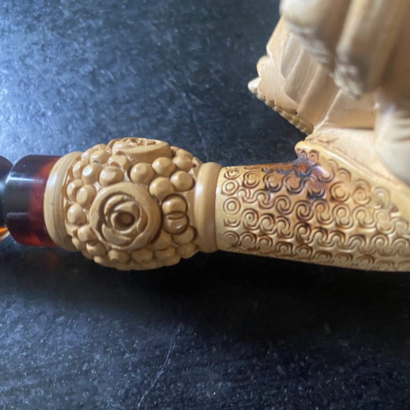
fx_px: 402
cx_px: 277
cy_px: 203
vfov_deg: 54.0
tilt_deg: -67.6
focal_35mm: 30
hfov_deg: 52.9
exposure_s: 1/40
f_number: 1.8
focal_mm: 4.25
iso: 500
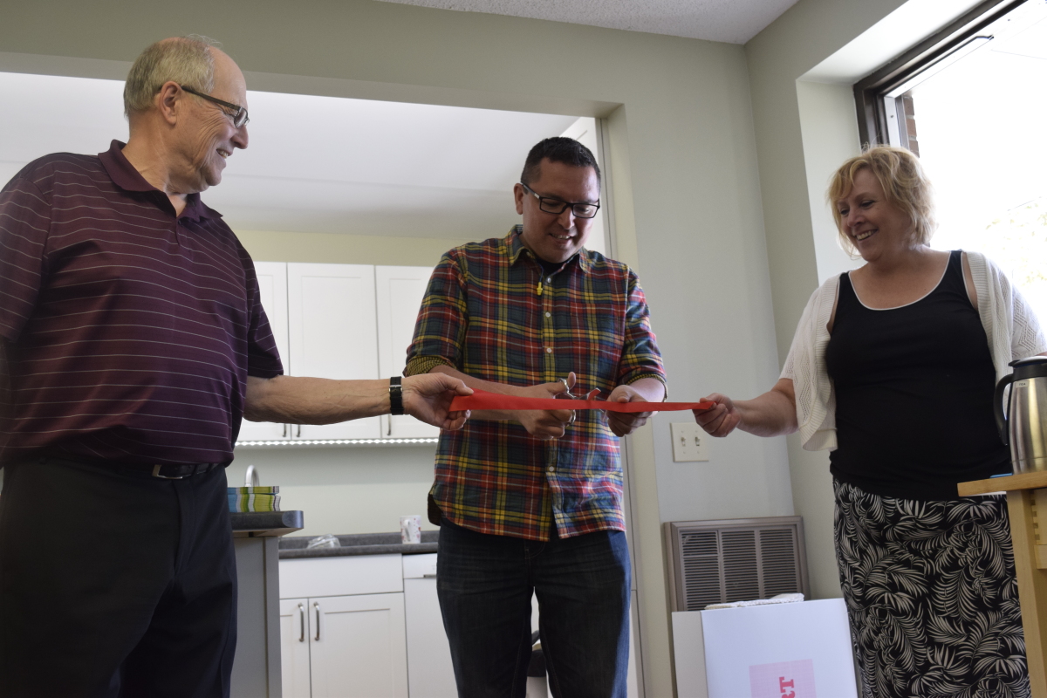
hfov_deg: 46.4
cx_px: 524
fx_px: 1221
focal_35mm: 42
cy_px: 349
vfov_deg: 31.9
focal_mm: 28
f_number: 6.3
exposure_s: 1/125
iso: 800
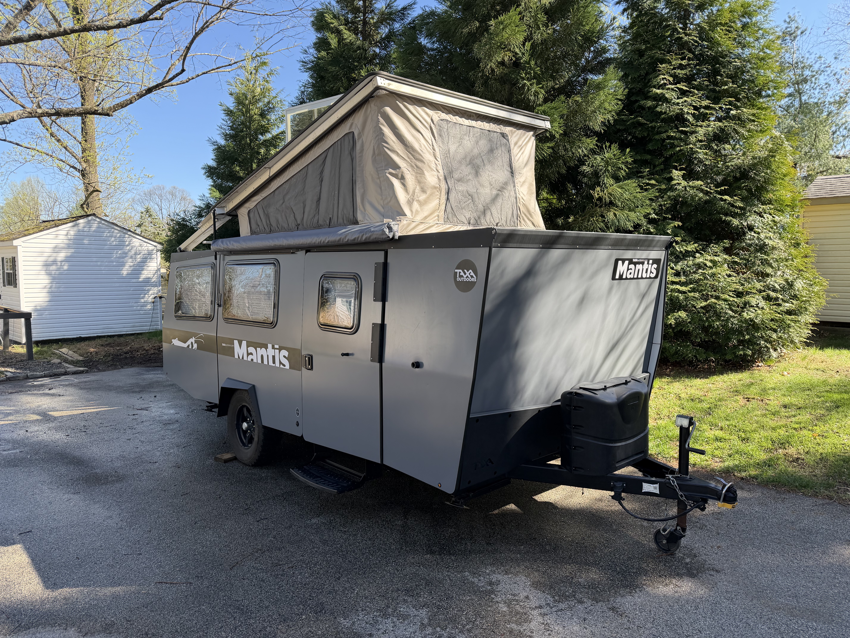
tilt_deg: -5.4
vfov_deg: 56.8
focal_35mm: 24
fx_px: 589
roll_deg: -0.8
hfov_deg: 71.6
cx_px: 425
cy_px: 319
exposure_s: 1/1075
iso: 100
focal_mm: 6.76
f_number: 1.78
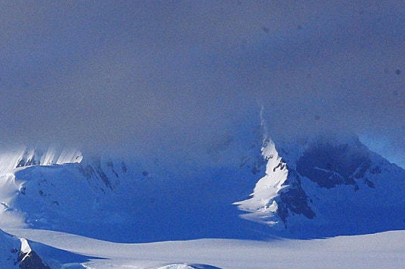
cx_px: -178
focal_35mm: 602
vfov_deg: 2.3
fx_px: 6762
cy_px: 244
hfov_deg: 3.4
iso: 500
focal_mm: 200
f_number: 18
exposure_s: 1/1250
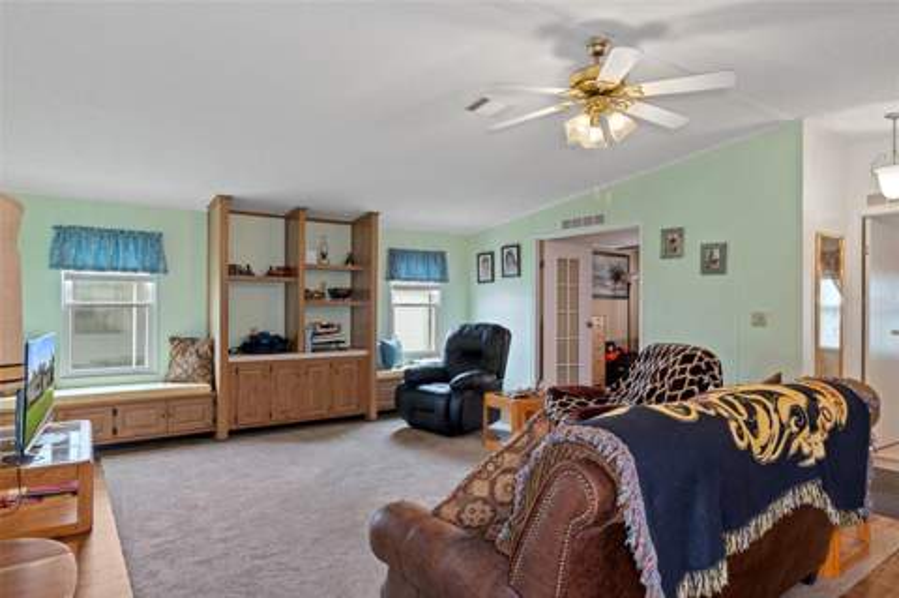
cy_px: 299
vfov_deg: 59.4
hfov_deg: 81.3
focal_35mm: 21
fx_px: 524
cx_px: 450
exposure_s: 1/2
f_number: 6.3
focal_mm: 14
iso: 320
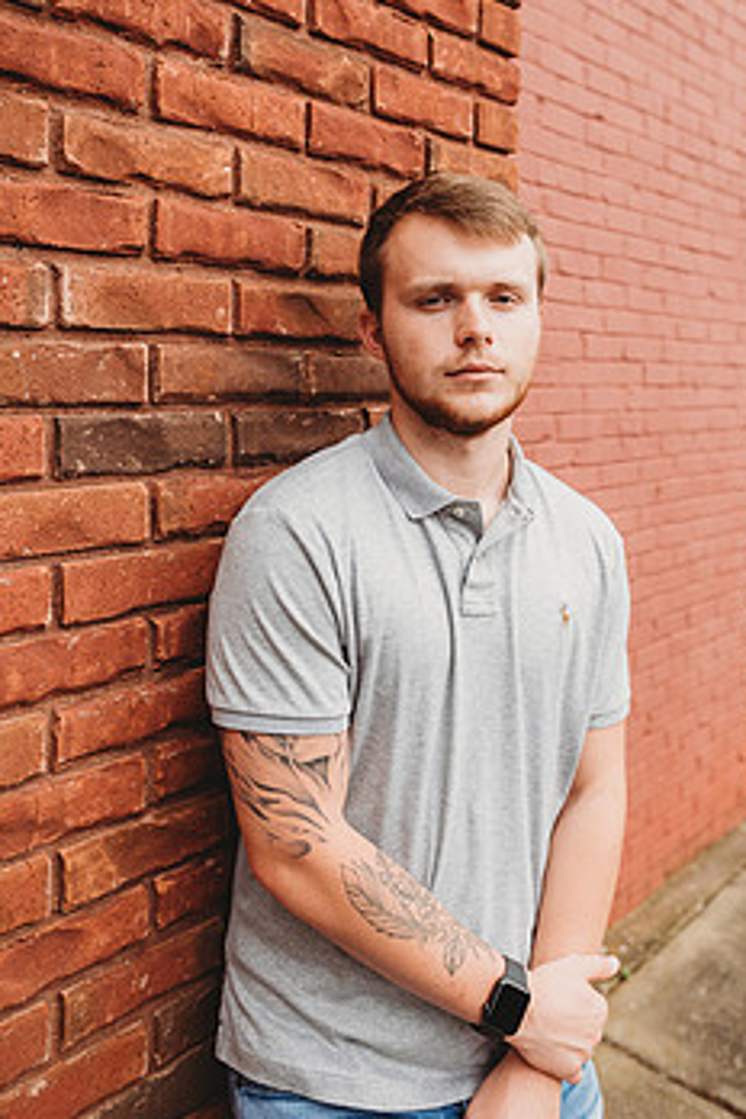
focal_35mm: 31
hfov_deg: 42.1
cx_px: 447
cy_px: 428
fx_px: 964
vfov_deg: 59.6
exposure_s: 1/125
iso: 125
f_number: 3.2
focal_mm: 24
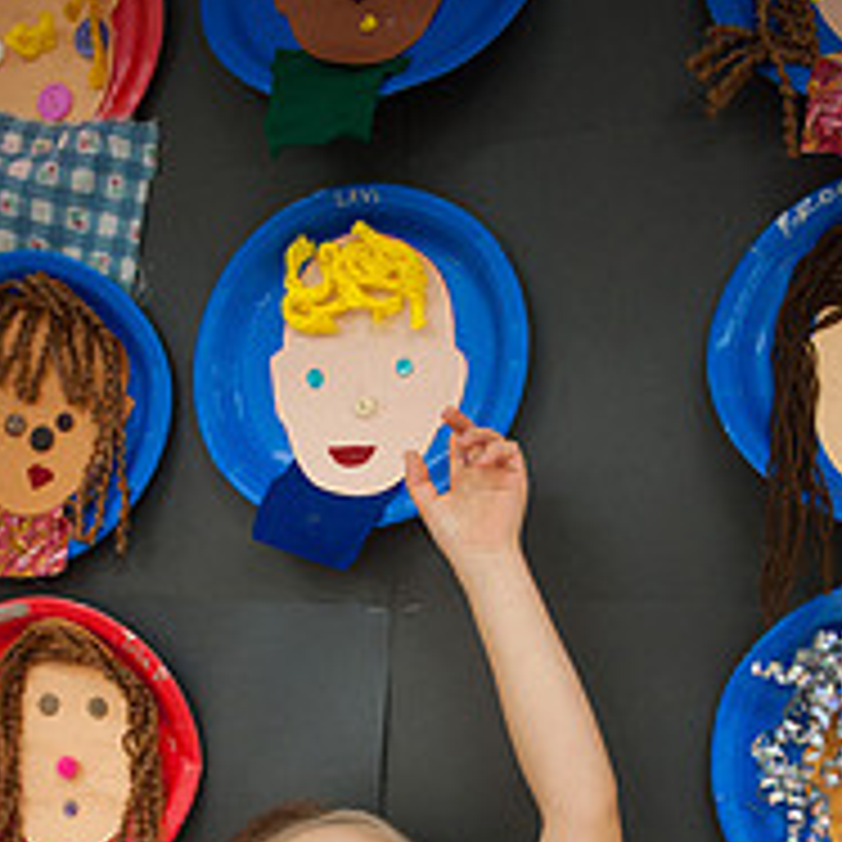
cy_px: 725
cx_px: 380
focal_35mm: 49
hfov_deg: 34.7
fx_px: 1348
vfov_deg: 33.2
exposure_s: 1/100
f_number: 5
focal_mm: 24
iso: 3200
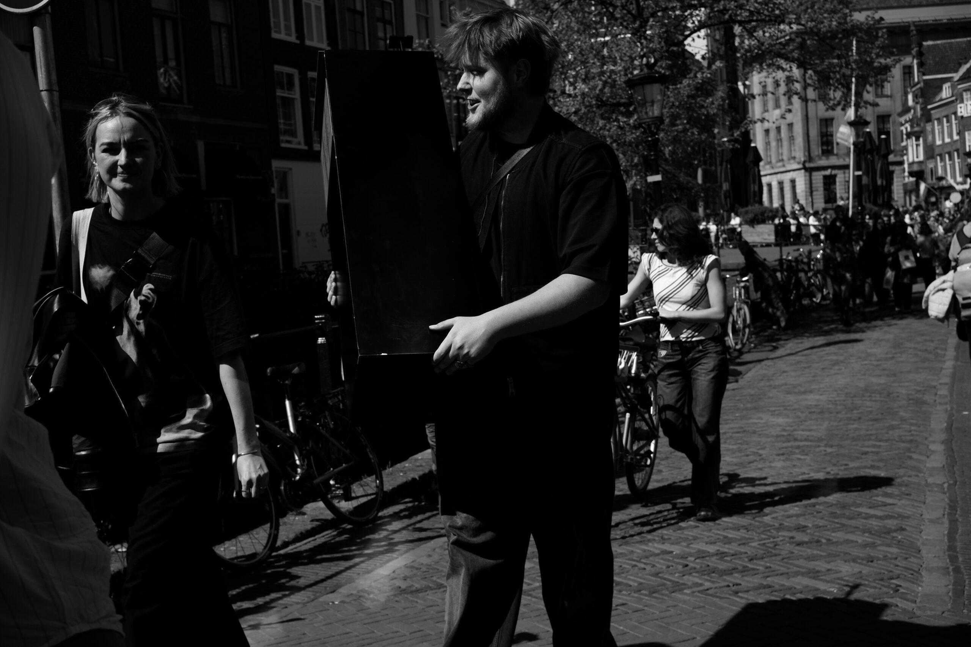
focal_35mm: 41
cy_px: 324
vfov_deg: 32.6
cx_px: 486
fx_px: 1106
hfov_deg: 47.4
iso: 200
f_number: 7.1
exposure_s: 1/1300
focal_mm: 27
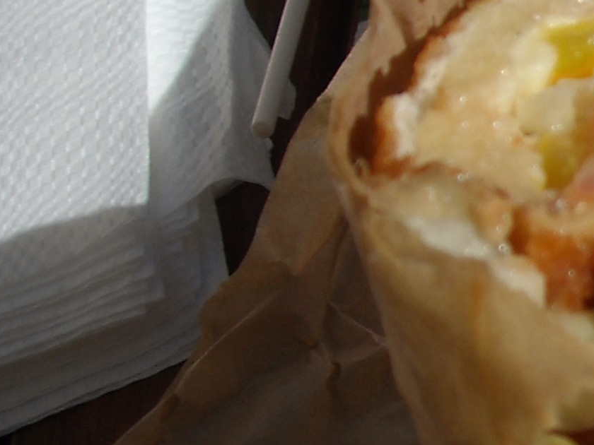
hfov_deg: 13.0
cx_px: 1113
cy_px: 283
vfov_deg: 10.9
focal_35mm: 136
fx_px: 2334
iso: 64
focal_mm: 5.7
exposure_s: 1/593
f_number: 5.6
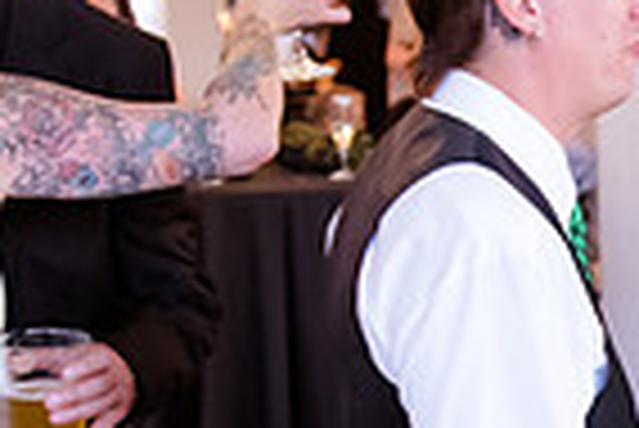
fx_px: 1901
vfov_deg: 12.7
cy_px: 376
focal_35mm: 107
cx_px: 827
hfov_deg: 17.9
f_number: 2.8
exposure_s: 1/160
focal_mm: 24
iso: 3200
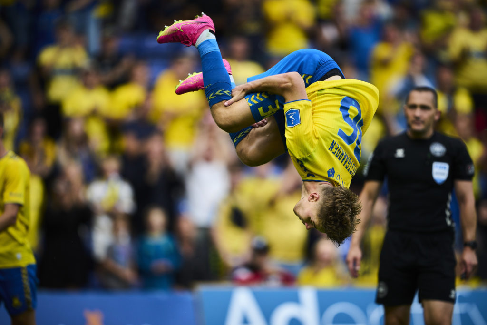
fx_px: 5412
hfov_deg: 5.2
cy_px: 162
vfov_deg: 3.4
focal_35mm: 400
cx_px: 244
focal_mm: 400
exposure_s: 1/3200
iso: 1000
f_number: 2.8
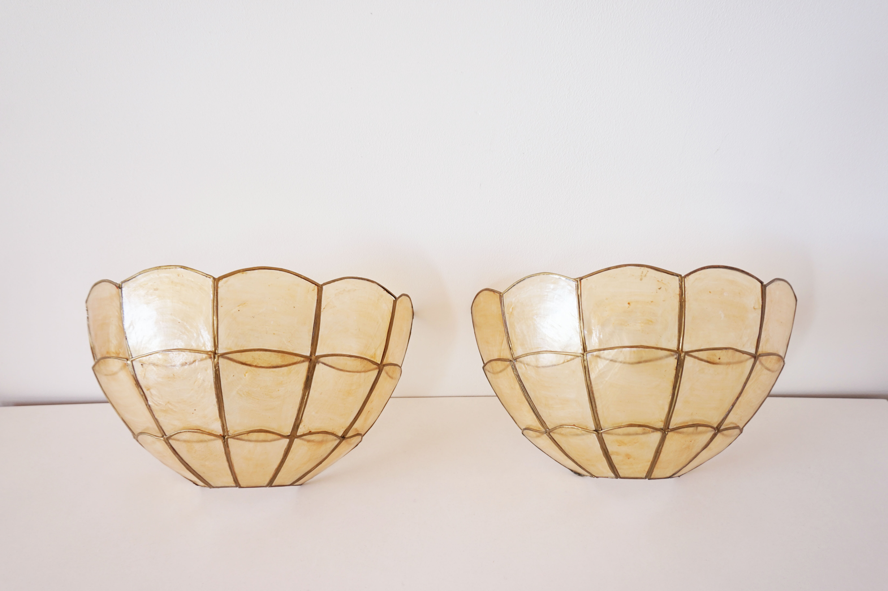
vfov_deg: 43.6
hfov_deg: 62.0
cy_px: 296
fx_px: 740
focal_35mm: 30
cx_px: 444
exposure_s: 1/60
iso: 100
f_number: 4
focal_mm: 20
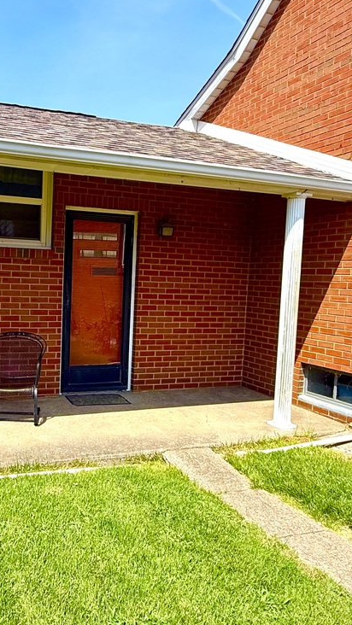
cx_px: 73
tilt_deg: -3.8
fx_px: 498
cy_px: 318
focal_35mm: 30
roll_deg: -2.0
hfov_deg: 37.6
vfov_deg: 64.3
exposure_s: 1/1050
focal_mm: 2.22
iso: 50
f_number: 2.2
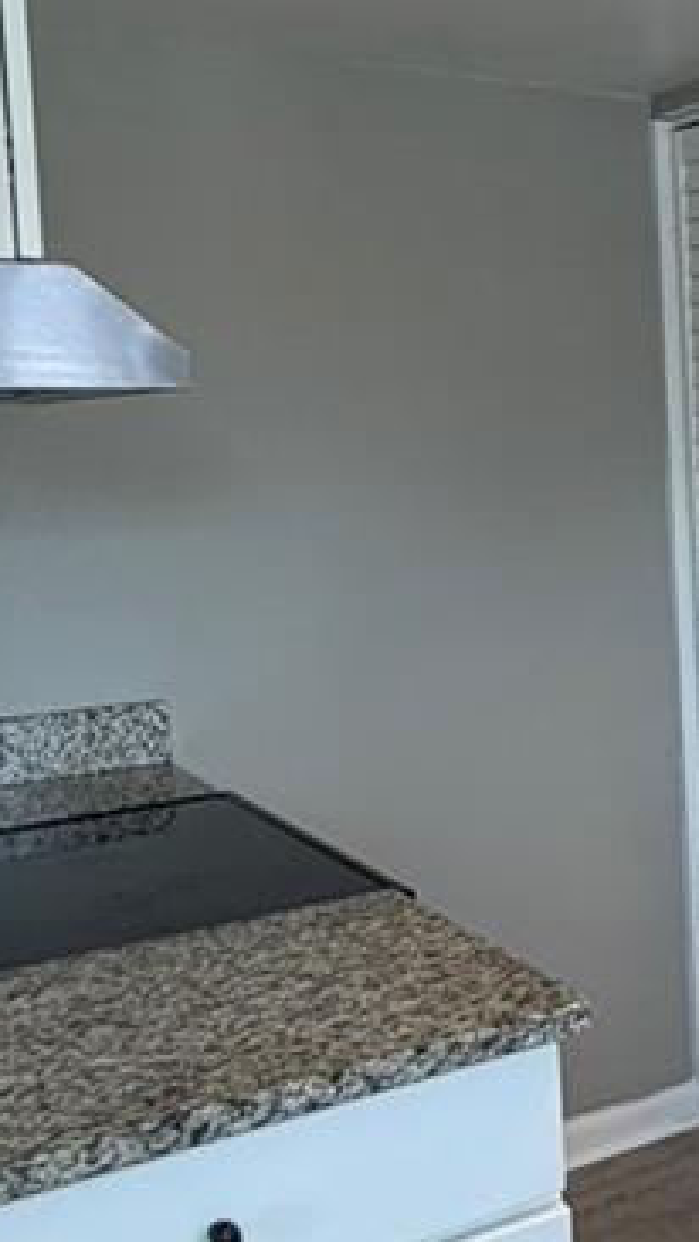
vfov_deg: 41.3
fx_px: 1647
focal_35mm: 50
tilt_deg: -4.4
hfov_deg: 20.5
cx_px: 1052
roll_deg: +1.6
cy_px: 567
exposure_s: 1/120
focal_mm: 2.22
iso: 125
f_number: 2.2
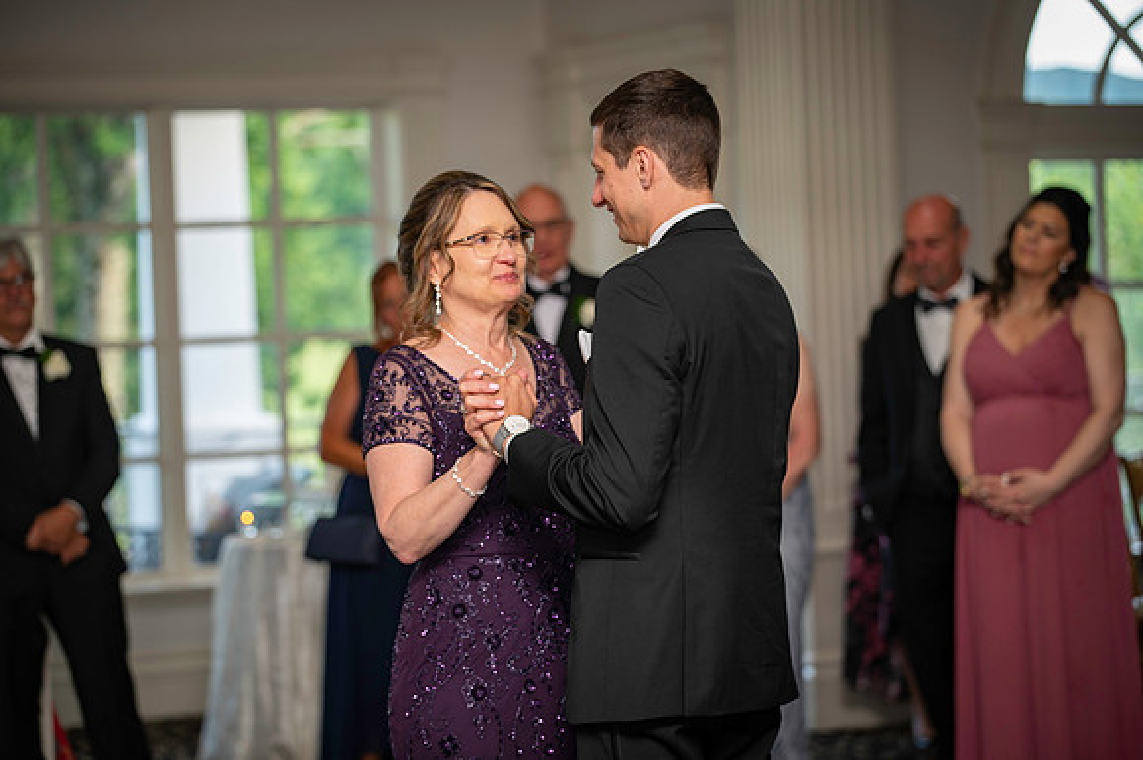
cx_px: 572
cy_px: 380
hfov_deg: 20.0
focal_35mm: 102
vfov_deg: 13.4
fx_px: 3237
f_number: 2.8
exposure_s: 1/125
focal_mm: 102
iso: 640
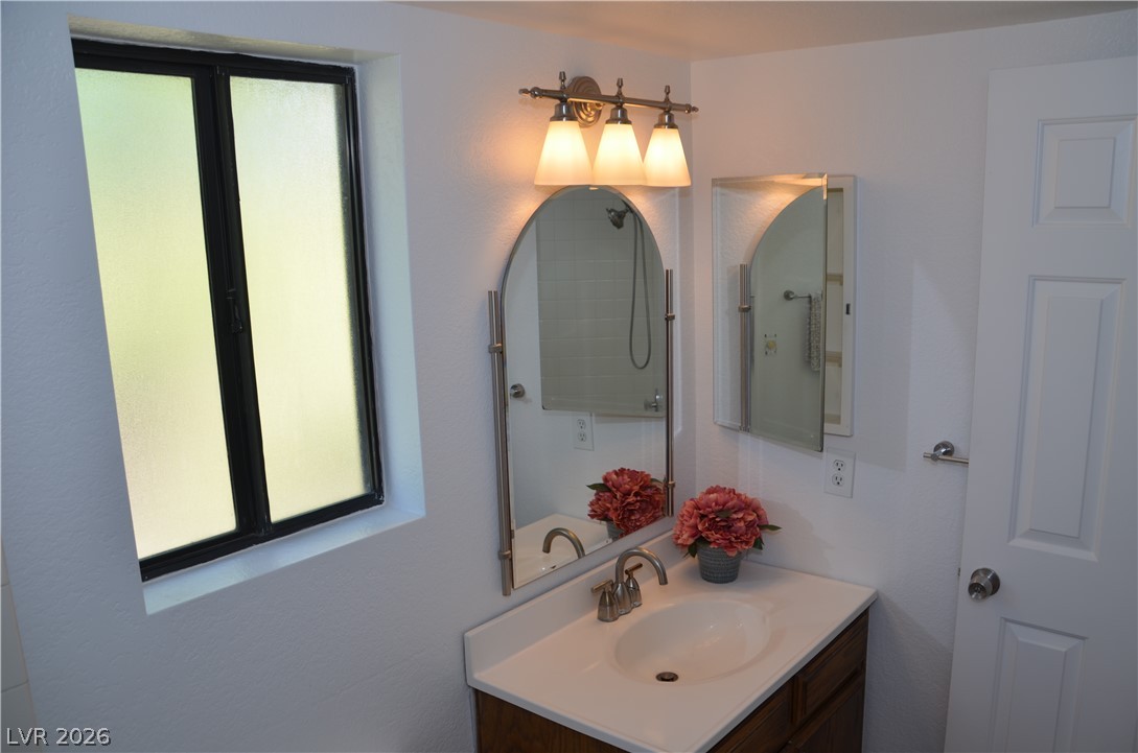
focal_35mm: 30
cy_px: 376
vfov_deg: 43.4
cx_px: 569
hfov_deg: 62.0
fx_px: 946
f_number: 5.6
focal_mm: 20
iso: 100
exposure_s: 1/80
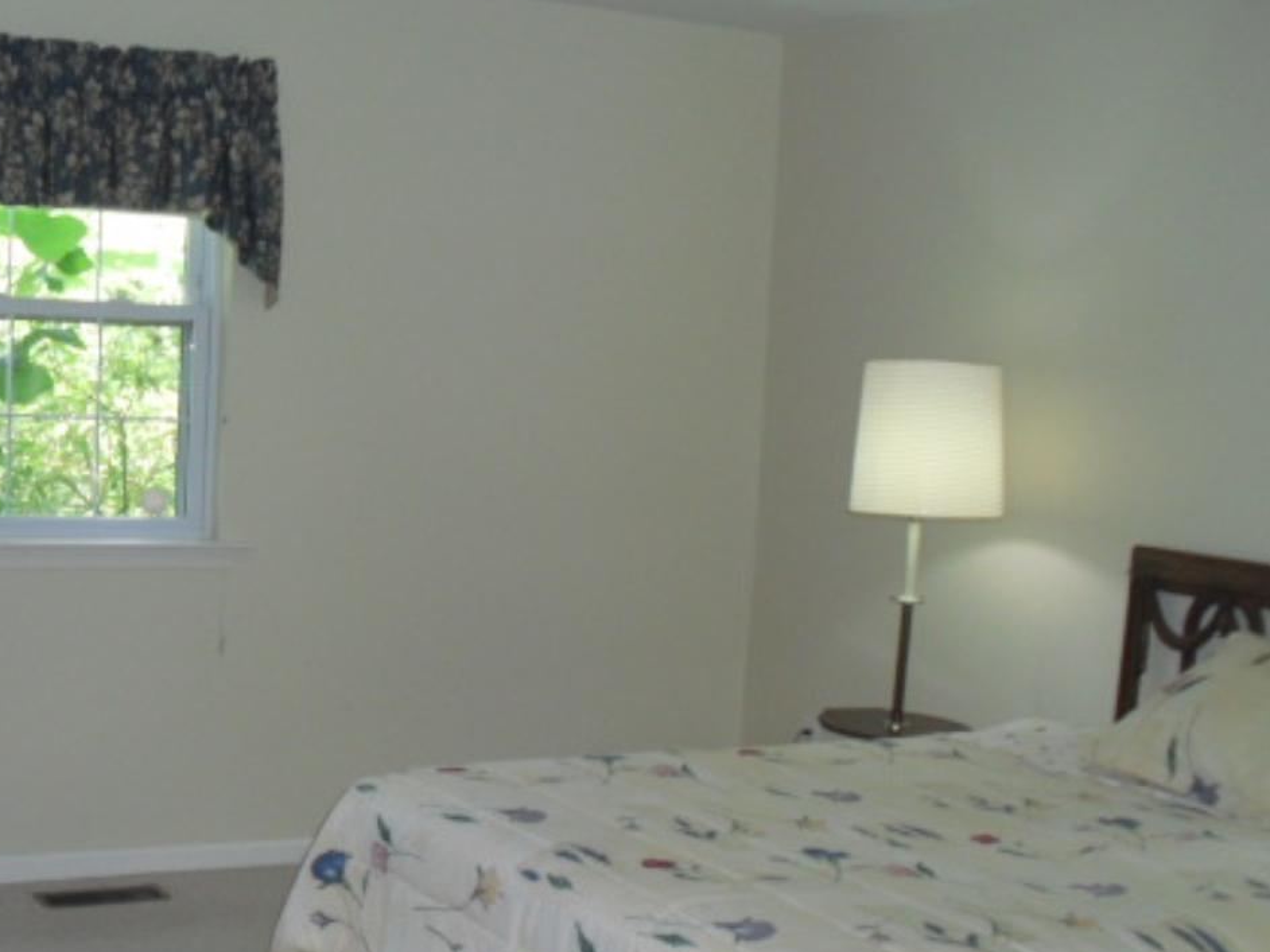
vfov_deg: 26.4
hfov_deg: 34.2
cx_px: 323
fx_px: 2018
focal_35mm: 55
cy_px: 641
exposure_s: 1/100
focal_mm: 6.3
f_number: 3.1
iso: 200
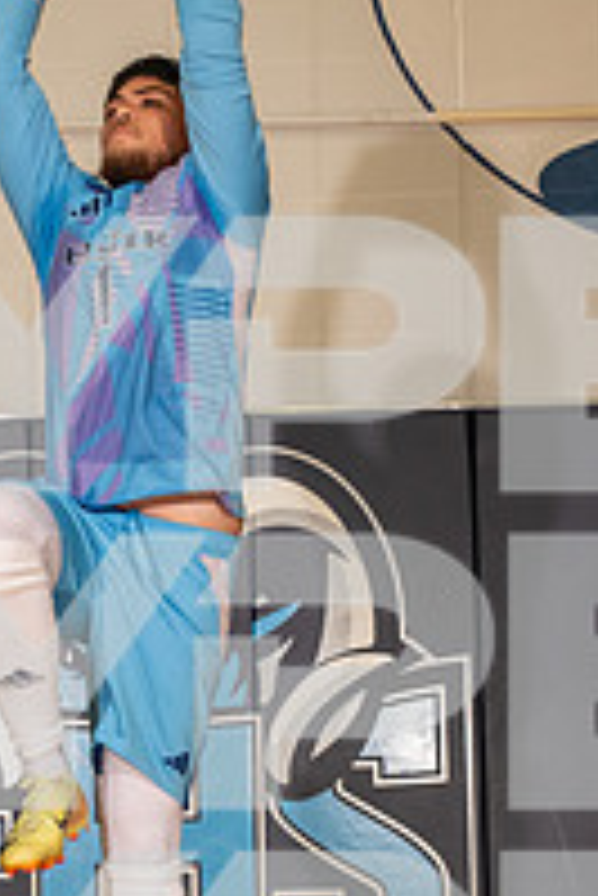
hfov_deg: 14.4
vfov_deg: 21.3
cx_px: 144
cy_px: 675
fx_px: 2363
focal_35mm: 95
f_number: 6.3
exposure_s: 1/320
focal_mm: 42
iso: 800
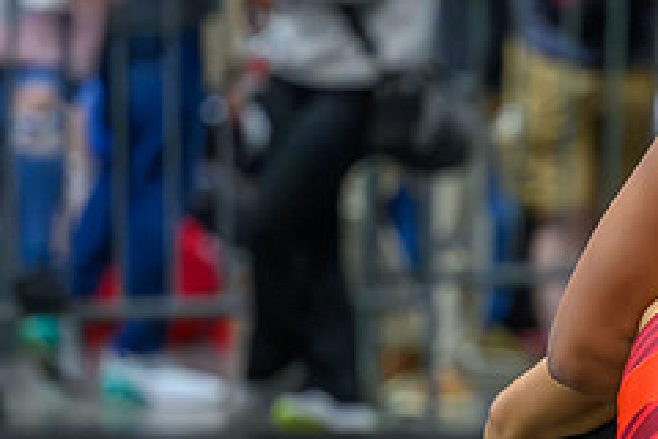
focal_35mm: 328
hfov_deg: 6.3
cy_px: 232
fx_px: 5995
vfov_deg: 4.2
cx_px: 602
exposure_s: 1/640
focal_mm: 110
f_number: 2.8
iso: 10000
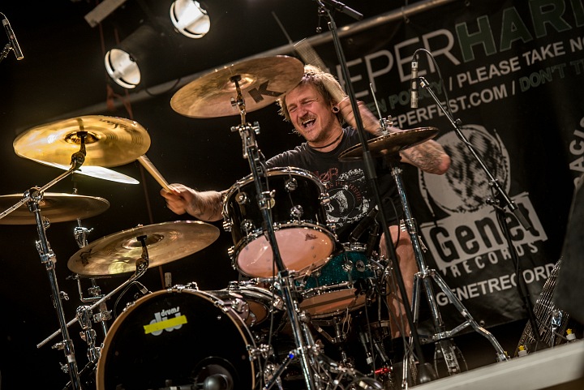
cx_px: 292
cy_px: 195
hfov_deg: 14.1
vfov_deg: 9.5
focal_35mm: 145
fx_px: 2354
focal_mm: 145
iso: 320
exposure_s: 1/100
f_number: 3.2
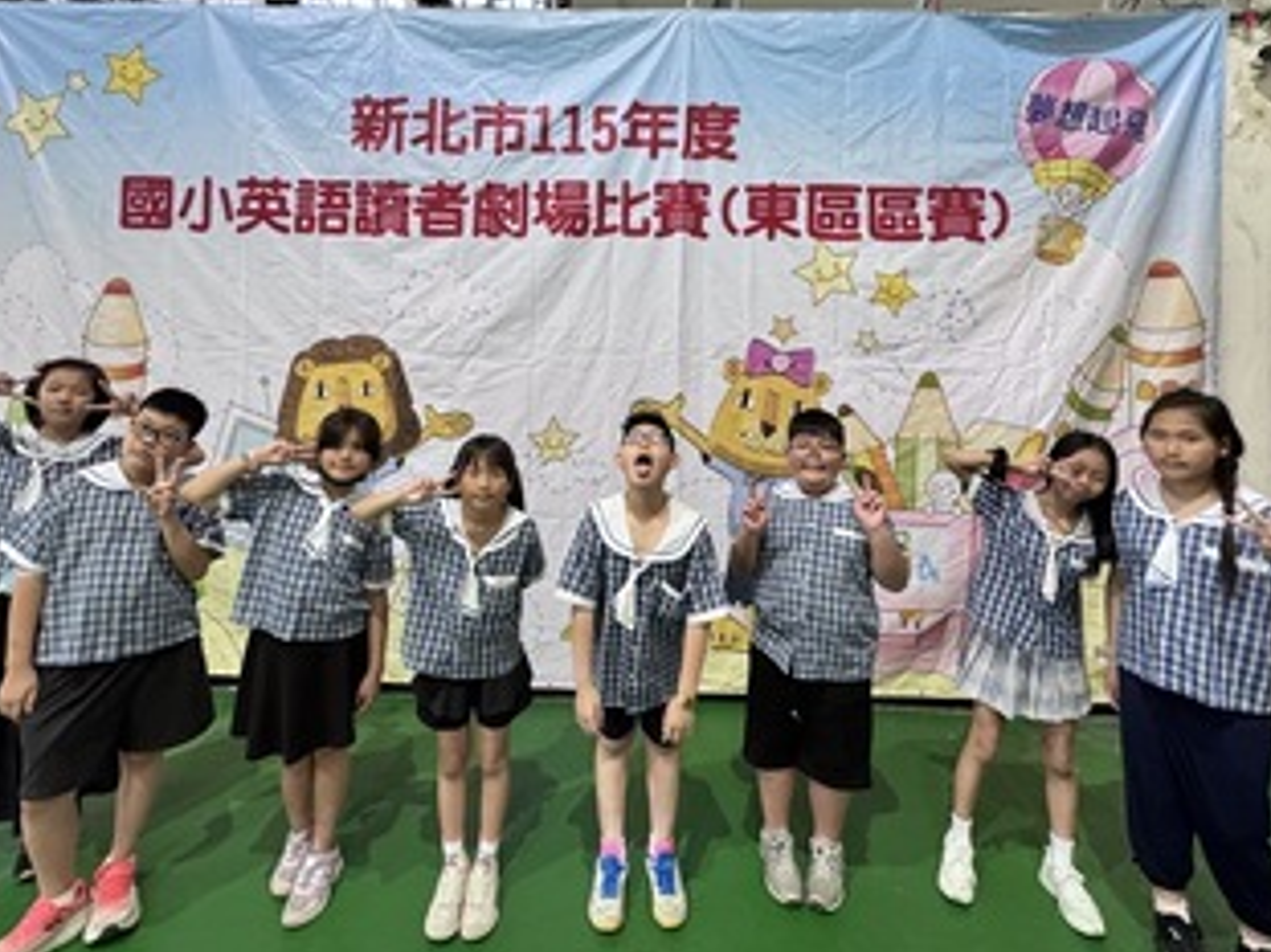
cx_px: 609
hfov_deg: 87.7
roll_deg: -1.2
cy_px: 364
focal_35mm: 18
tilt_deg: -0.1
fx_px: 661
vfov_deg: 70.5
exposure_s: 1/75
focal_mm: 2.22
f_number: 2.2
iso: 320
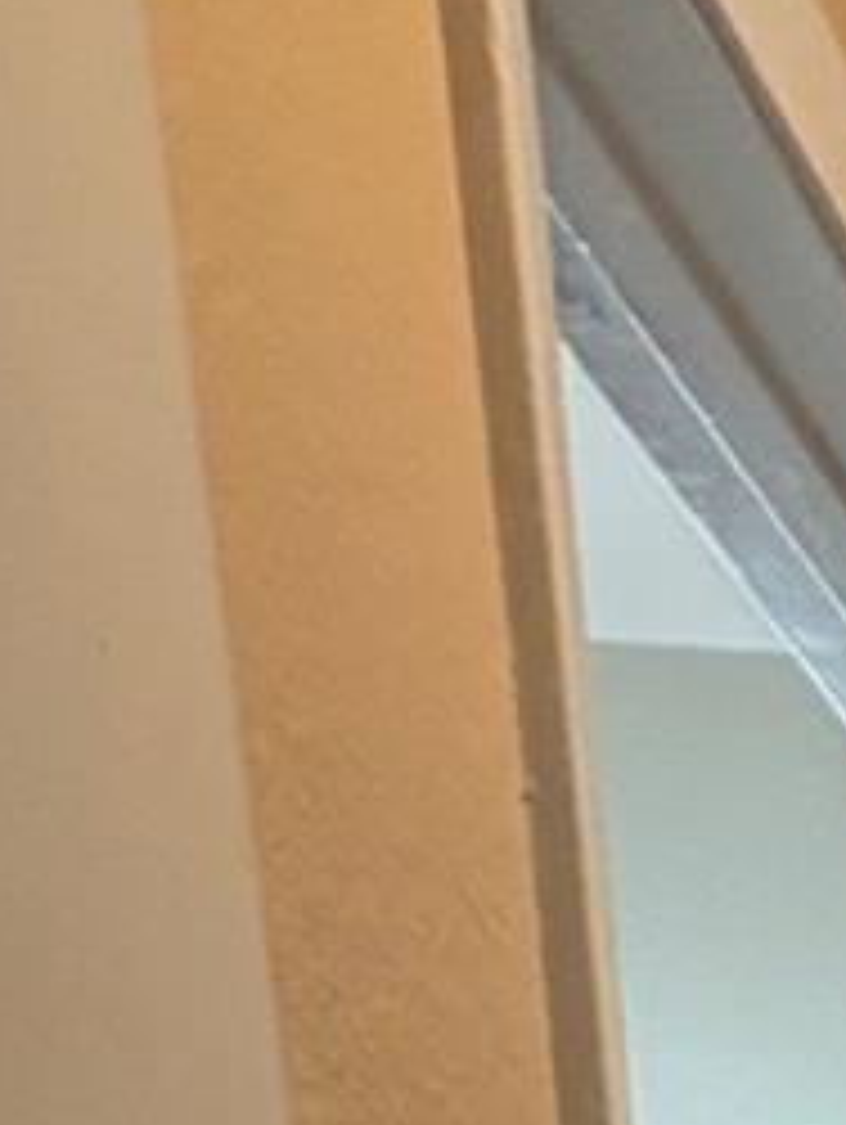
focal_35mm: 84
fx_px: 2733
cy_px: 2916
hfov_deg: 13.0
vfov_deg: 13.6
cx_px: 2077
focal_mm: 2.22
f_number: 2.2
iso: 250
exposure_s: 1/120
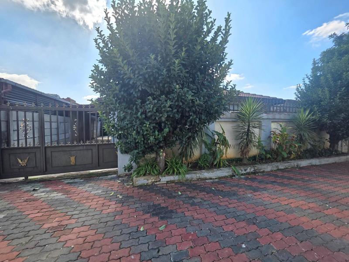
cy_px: 131
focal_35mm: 13
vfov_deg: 89.9
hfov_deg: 106.2
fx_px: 131
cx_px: 174
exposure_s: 1/1111
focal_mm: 2.2
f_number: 1.9
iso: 40
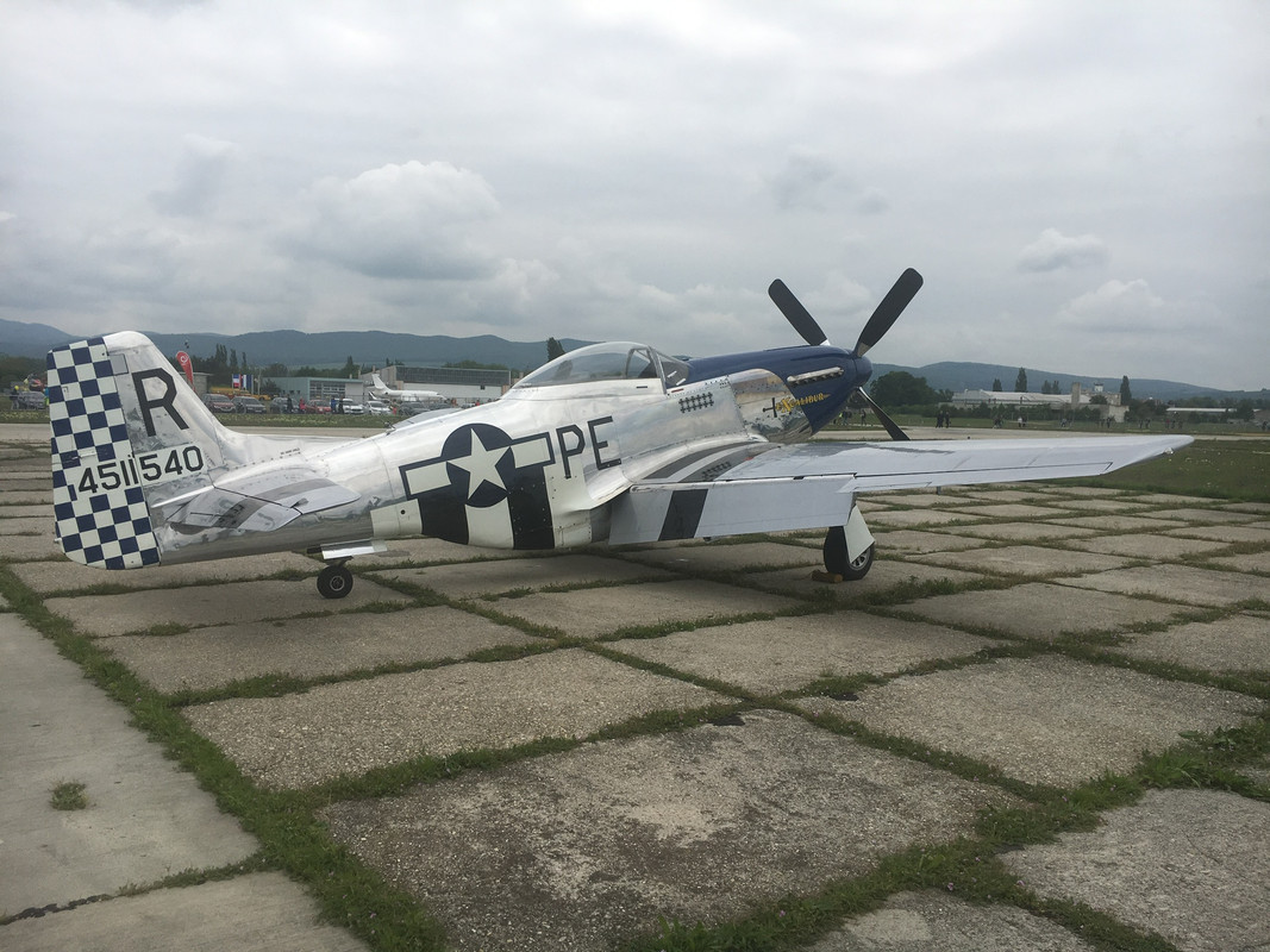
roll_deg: -1.5
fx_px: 1064
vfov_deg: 48.2
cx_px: 635
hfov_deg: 61.7
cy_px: 476
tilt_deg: -3.2
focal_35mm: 29
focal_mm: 4.15
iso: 25
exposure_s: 1/2404
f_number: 2.2
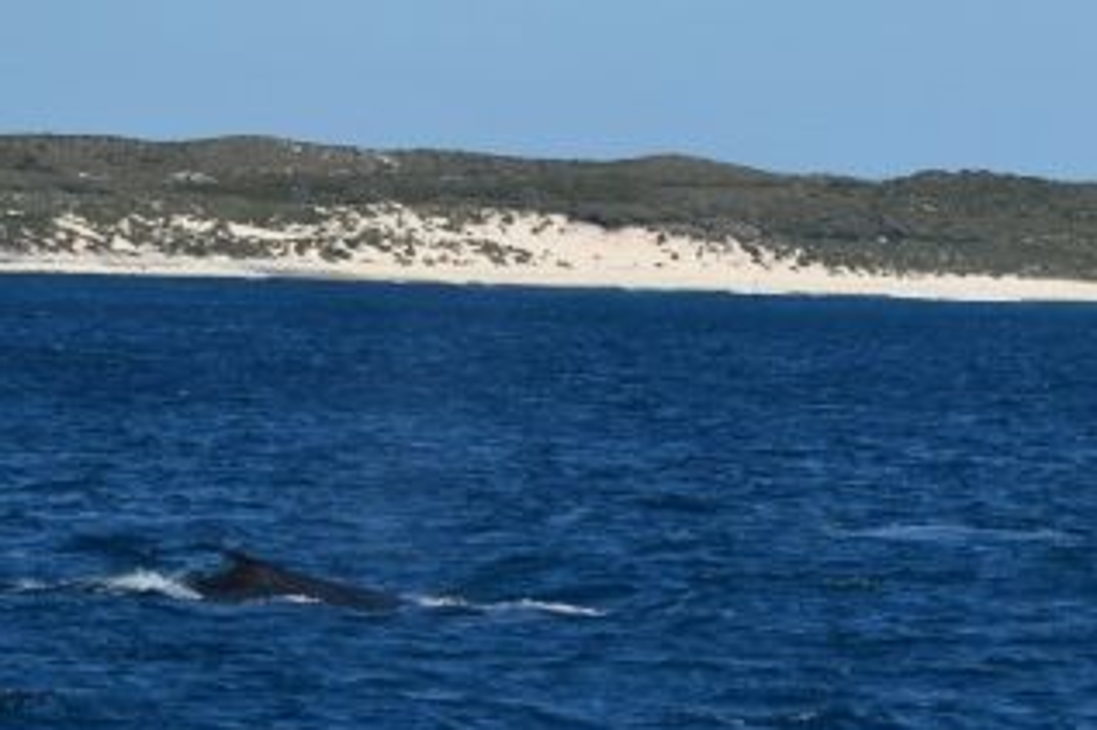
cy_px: 752
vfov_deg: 5.5
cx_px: 1381
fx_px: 7522
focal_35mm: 247
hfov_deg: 8.2
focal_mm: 98
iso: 560
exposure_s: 1/8000
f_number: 5
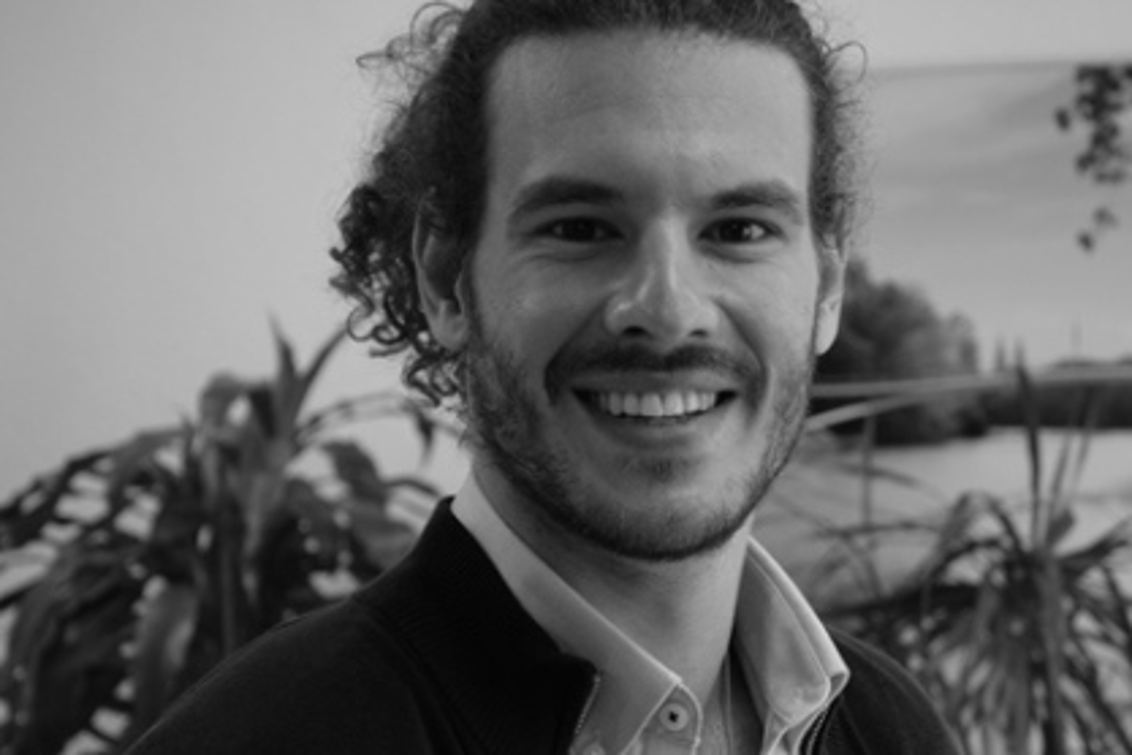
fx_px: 2515
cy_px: 363
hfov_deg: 25.4
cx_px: 615
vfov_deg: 17.1
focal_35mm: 80
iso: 500
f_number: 4.8
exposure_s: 1/100
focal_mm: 48
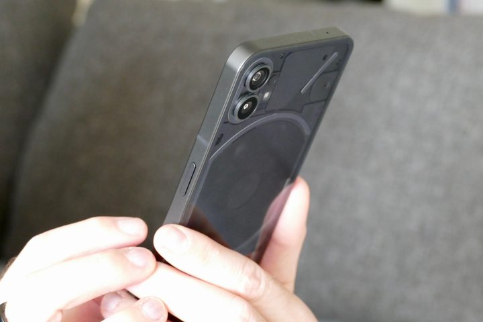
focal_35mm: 99
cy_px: 161
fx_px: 1328
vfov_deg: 13.8
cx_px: 242
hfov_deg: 20.6
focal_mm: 35.95
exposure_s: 1/100
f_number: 4
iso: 1600
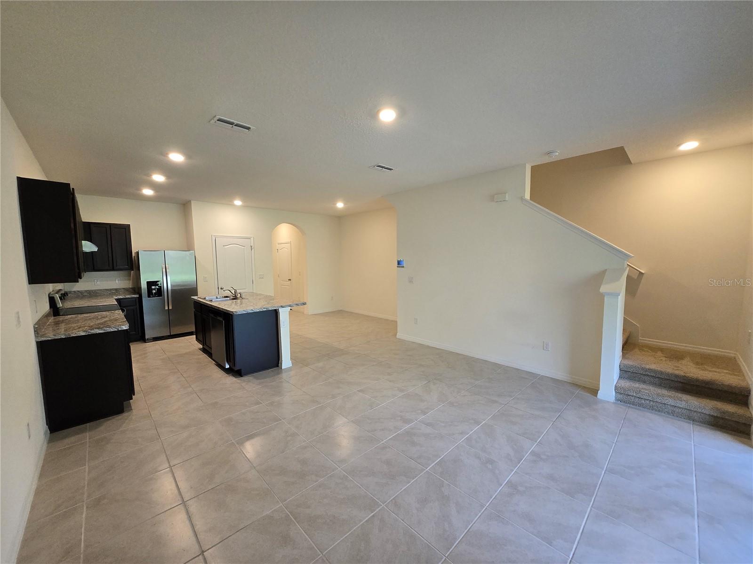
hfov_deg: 106.2
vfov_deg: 89.9
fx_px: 283
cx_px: 376
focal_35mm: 13
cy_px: 282
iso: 200
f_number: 2.2
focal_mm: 1.7
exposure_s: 1/60
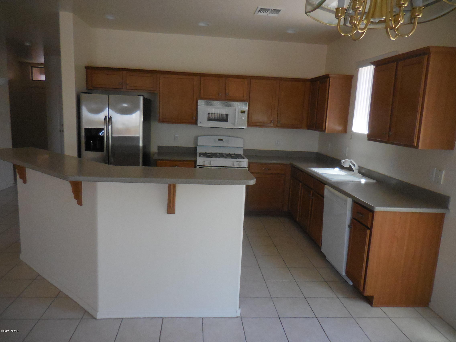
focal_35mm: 25
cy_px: 171
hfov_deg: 69.4
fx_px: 329
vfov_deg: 54.9
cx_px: 228
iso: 800
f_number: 3.3
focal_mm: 4.5
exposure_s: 1/250
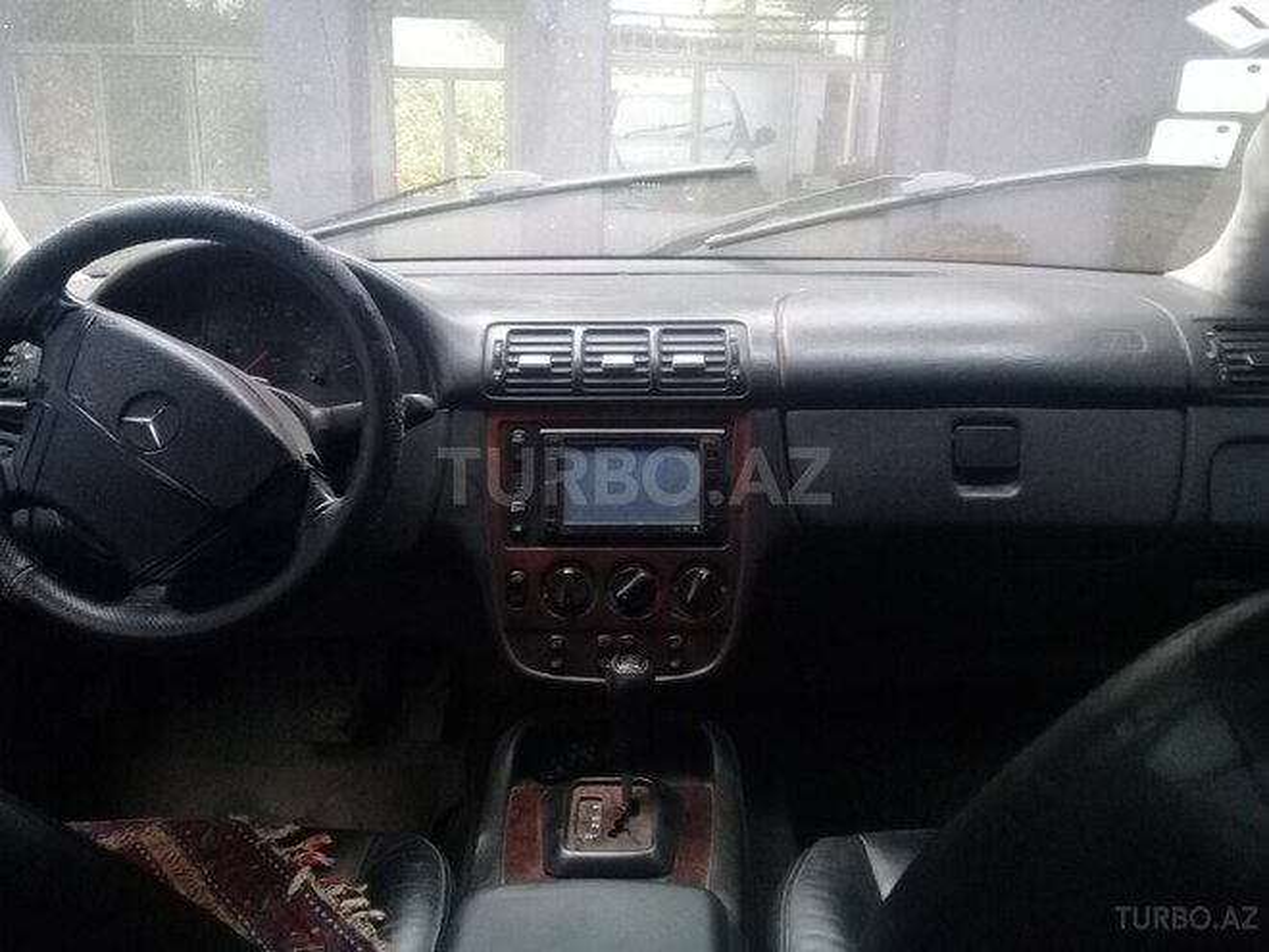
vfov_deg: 45.4
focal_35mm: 31
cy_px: 476
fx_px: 1136
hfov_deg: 58.4
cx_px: 634
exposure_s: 1/20
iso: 200
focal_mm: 3.3
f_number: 2.2
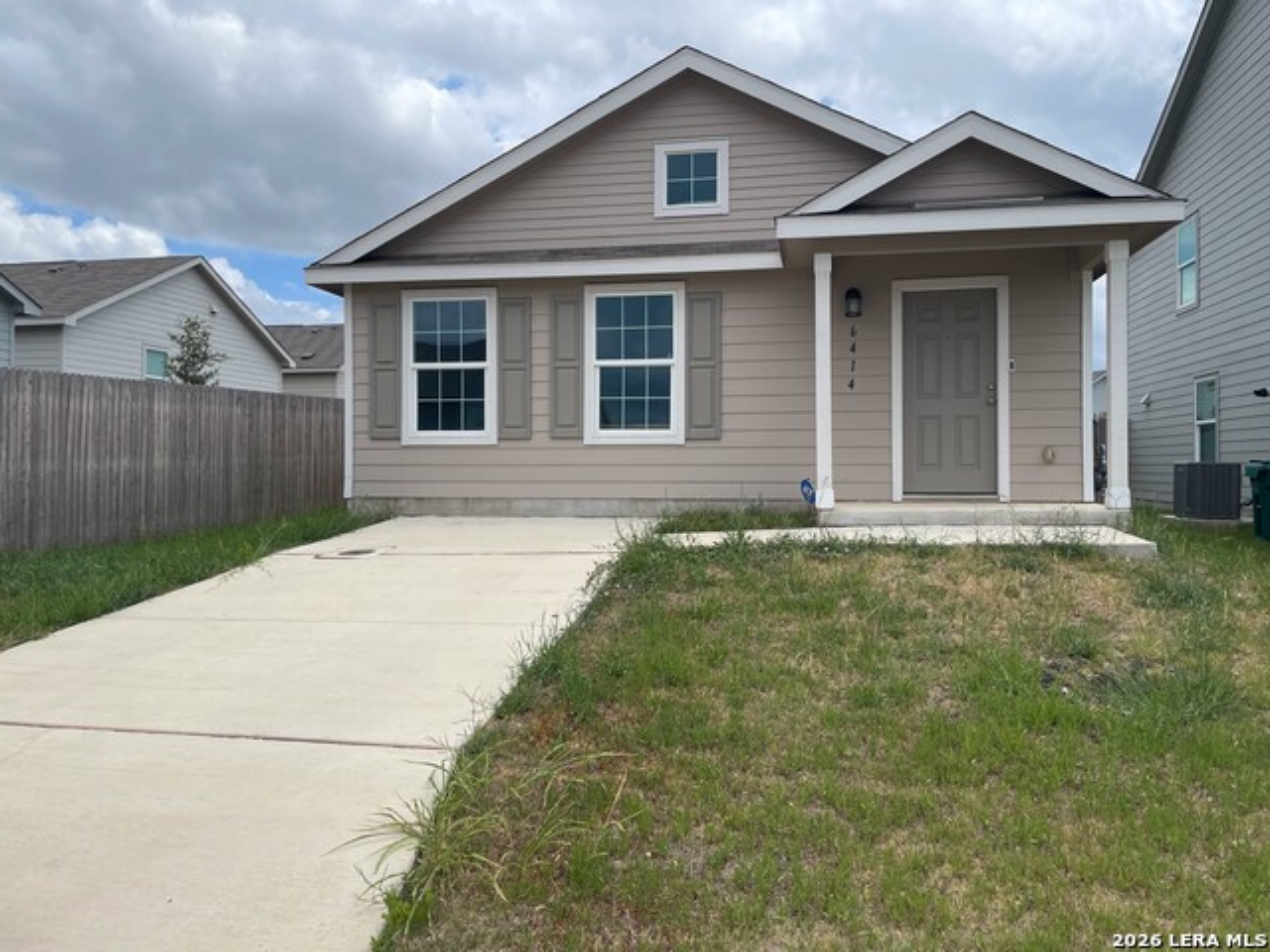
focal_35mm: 26
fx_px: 954
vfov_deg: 53.1
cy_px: 476
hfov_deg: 67.3
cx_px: 635
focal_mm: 4.2
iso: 32
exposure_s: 1/4651
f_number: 1.6
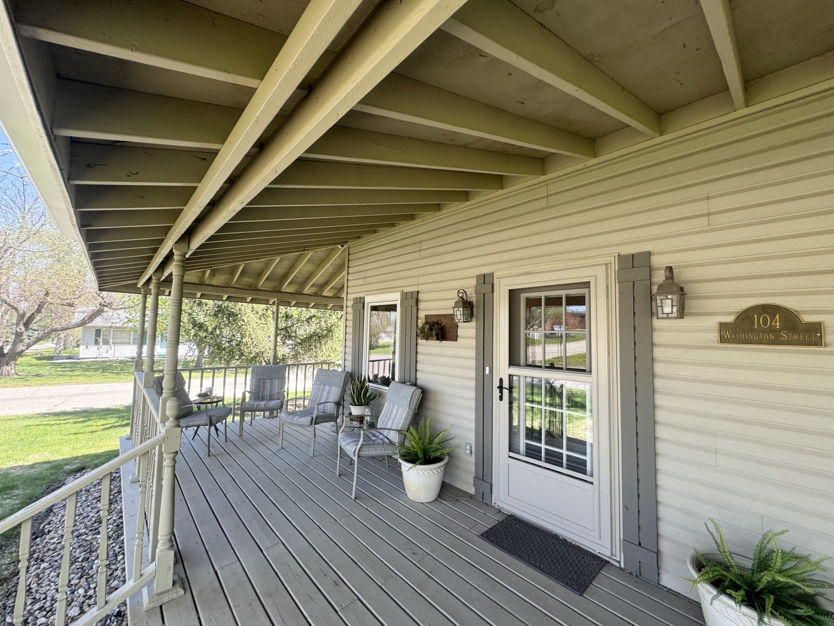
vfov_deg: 85.7
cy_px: 313
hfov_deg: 102.1
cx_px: 417
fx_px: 337
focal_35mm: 14
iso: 40
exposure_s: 1/135
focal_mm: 2.22
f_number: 2.2
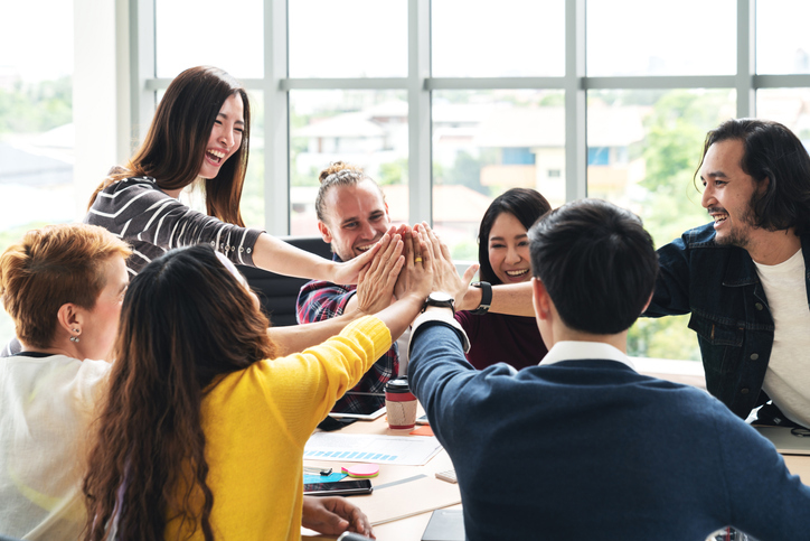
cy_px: 270
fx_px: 1328
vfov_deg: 23.0
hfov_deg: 33.9
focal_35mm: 59
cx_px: 405
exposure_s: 1/250
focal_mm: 59
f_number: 3.5
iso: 100
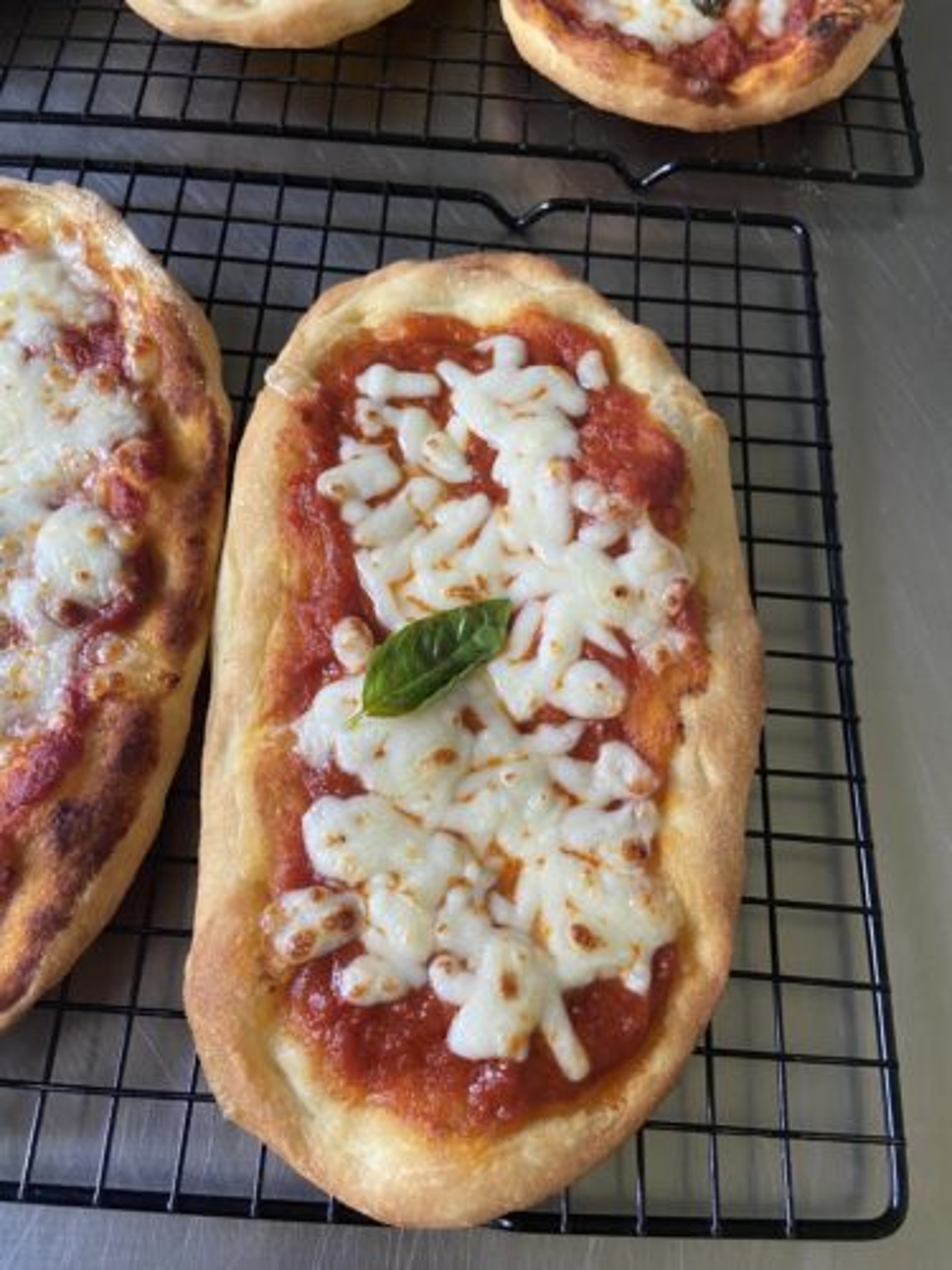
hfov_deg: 53.1
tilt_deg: -67.2
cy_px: 635
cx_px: 476
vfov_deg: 67.3
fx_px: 953
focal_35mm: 26
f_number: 1.8
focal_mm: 4.25
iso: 125
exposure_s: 1/60
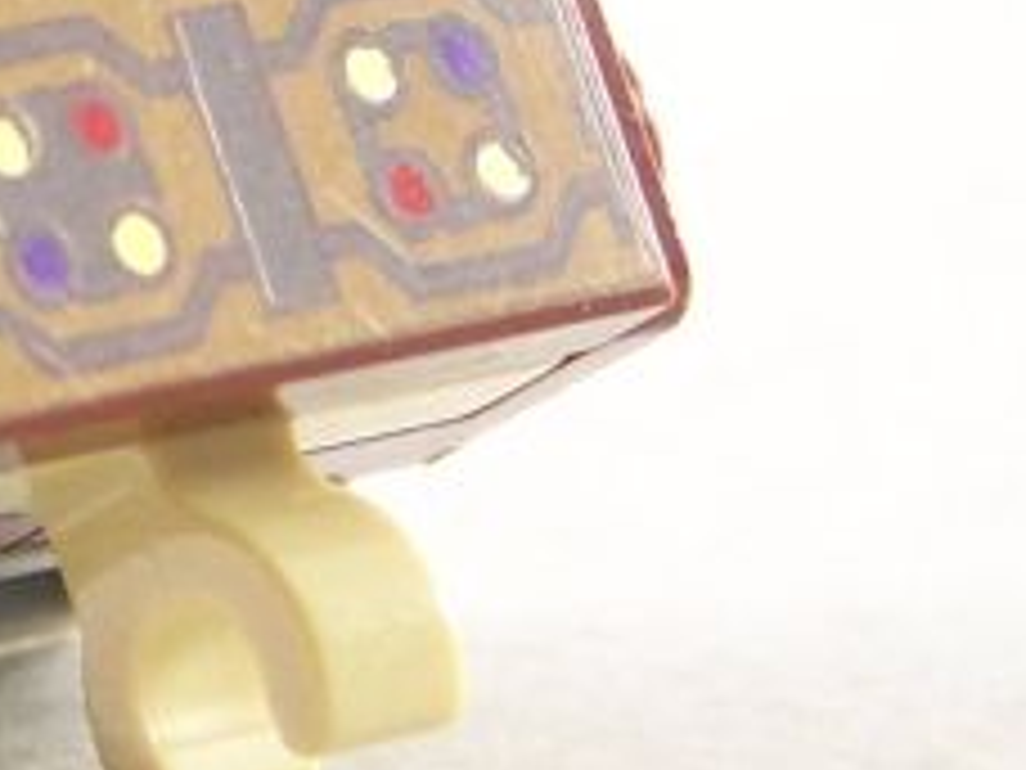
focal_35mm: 471
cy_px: 167
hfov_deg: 4.2
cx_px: -76
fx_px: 13960
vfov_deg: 3.2
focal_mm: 17.5
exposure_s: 1/30
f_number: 3.2
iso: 200
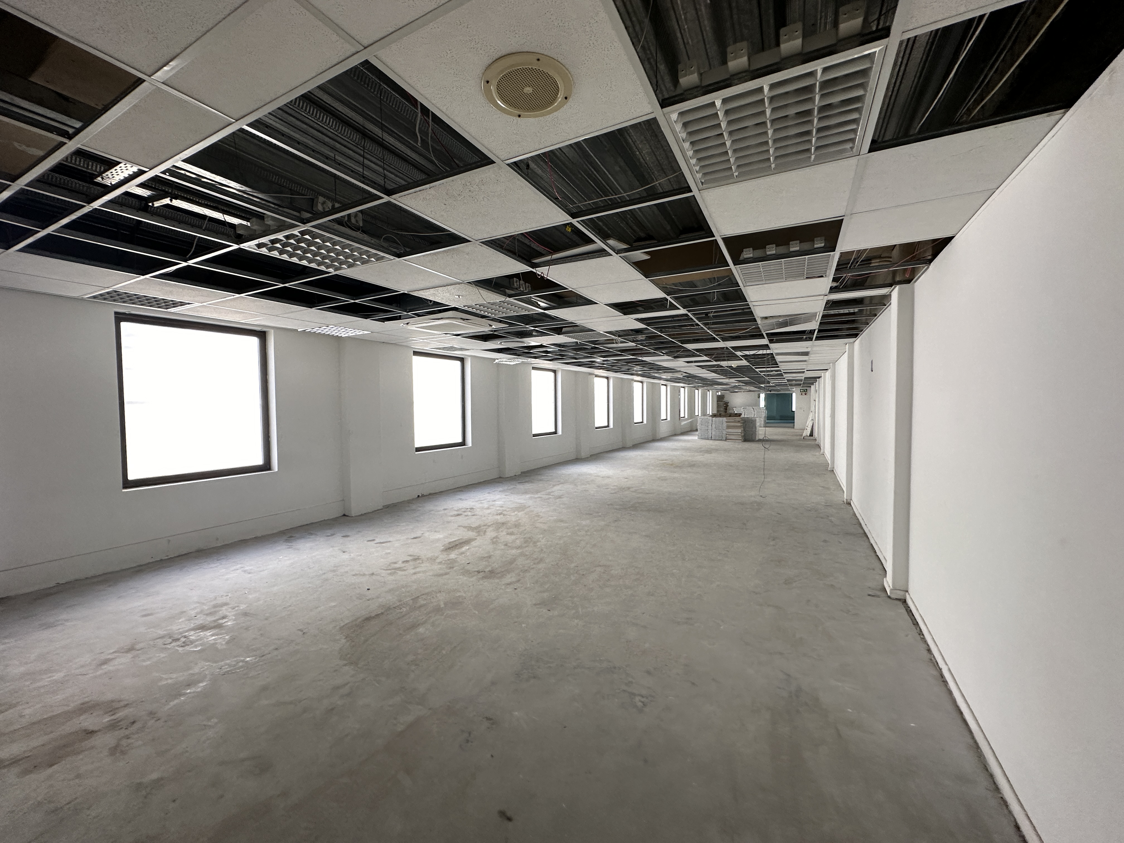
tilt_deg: -1.8
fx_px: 455
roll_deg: -0.3
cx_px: 562
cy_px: 422
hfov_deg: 102.1
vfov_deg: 85.7
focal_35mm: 14
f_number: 2.2
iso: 125
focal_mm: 2.22
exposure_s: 1/99
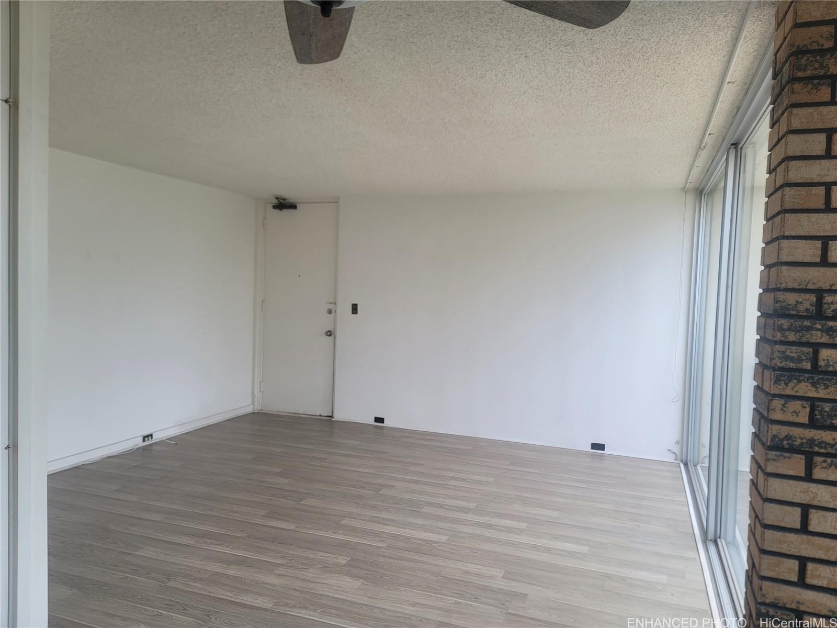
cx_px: 418
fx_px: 604
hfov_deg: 69.4
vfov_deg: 54.9
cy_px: 314
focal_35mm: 25
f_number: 1.8
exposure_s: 1/120
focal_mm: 7
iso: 20
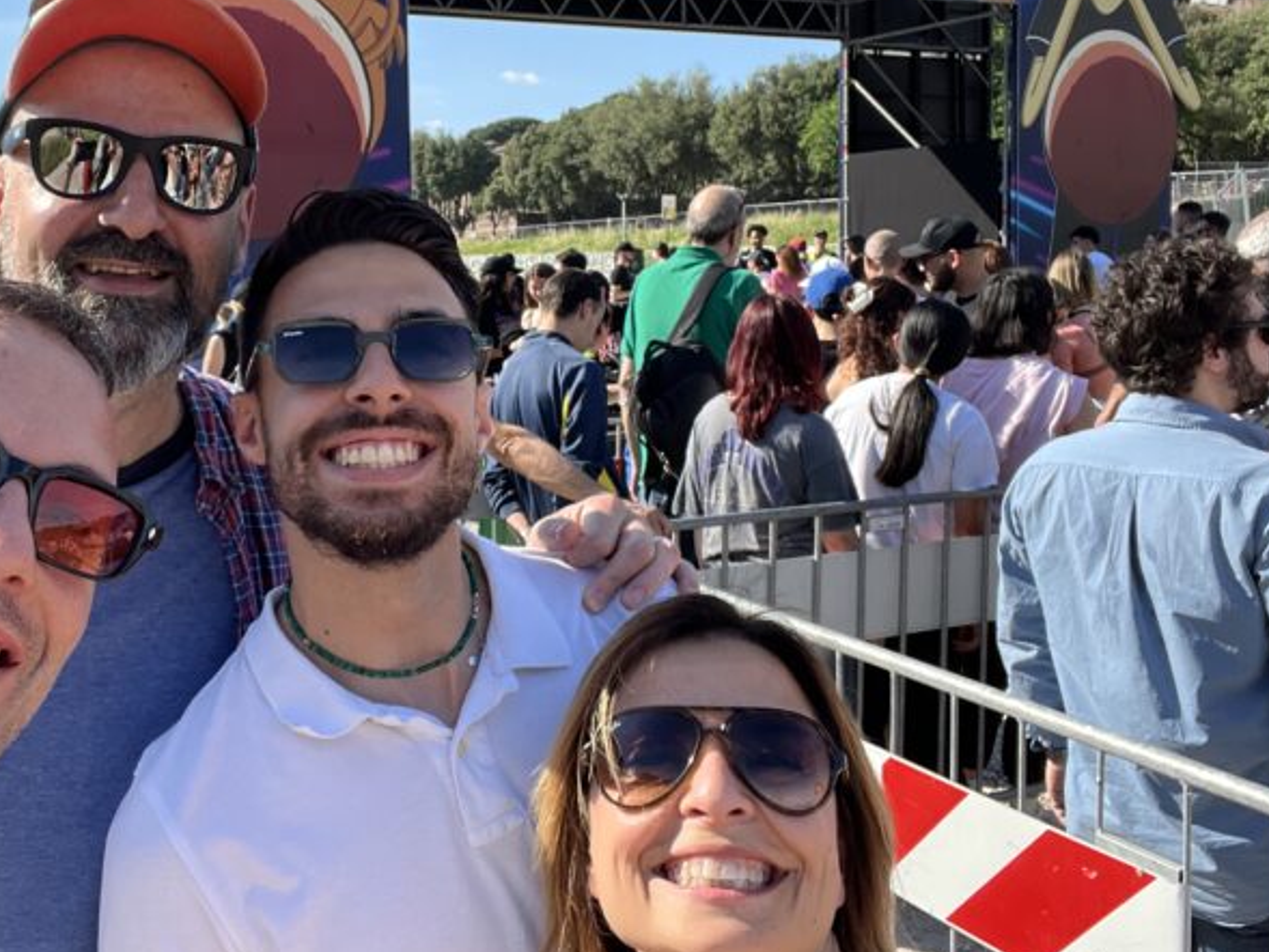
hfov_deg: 46.3
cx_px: 470
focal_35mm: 40
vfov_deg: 35.7
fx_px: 1467
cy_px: 345
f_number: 2.2
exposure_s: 1/447
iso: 32
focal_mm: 2.71
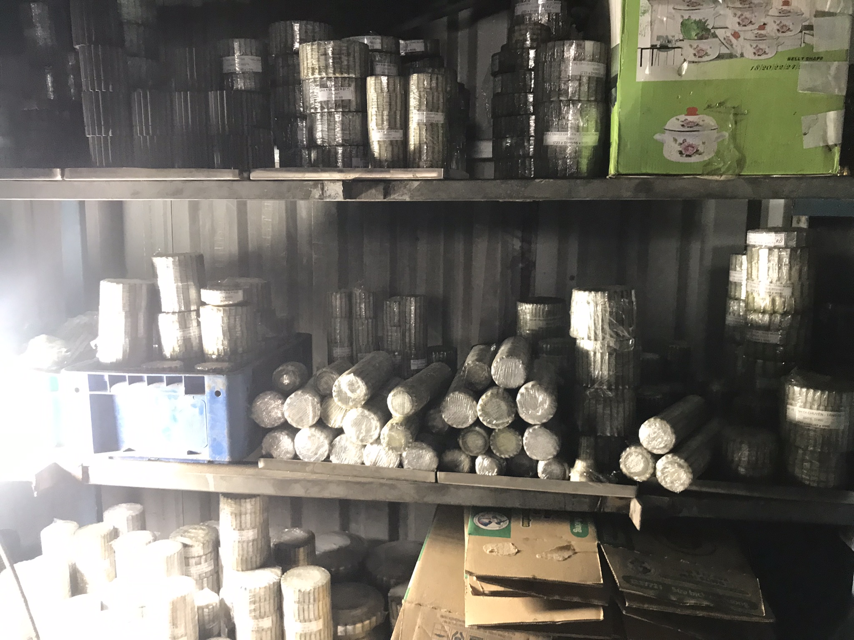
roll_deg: +0.3
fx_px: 691
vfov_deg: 49.7
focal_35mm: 28
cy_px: 320
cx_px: 427
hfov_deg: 63.4
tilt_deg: -6.7
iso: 64
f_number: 1.8
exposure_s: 1/17
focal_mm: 3.99
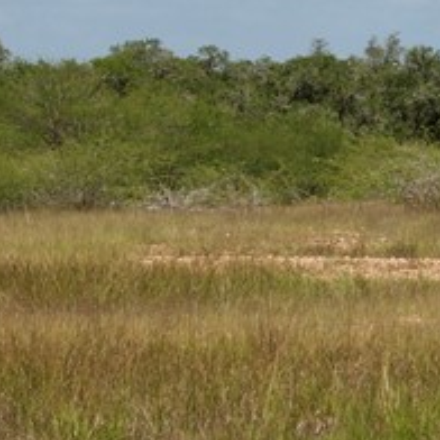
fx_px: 4578
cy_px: 121
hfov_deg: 5.5
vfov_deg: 5.5
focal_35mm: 318
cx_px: 489
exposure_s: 1/640
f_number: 9
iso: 100
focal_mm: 45
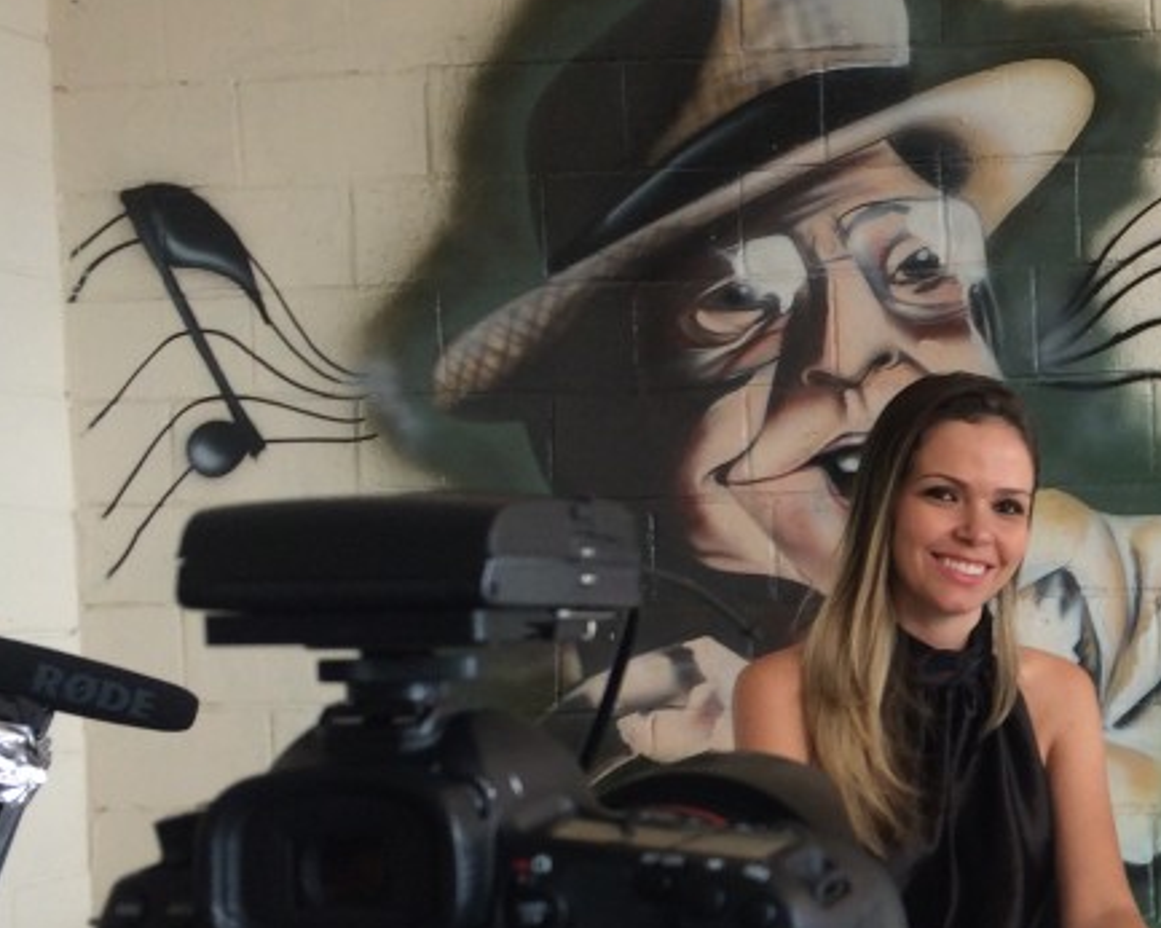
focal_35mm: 67
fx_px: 2301
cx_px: 1196
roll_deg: +2.5
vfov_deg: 22.6
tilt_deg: -3.4
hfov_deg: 26.6
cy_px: 687
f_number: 2.2
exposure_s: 1/120
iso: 50
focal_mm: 4.15
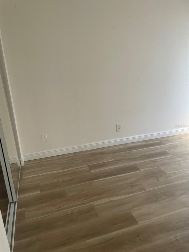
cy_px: 126
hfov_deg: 53.1
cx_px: 94
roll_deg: +2.7
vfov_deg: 67.3
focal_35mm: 26
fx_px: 189
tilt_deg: -17.8
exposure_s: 1/60
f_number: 1.6
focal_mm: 4.2
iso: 100
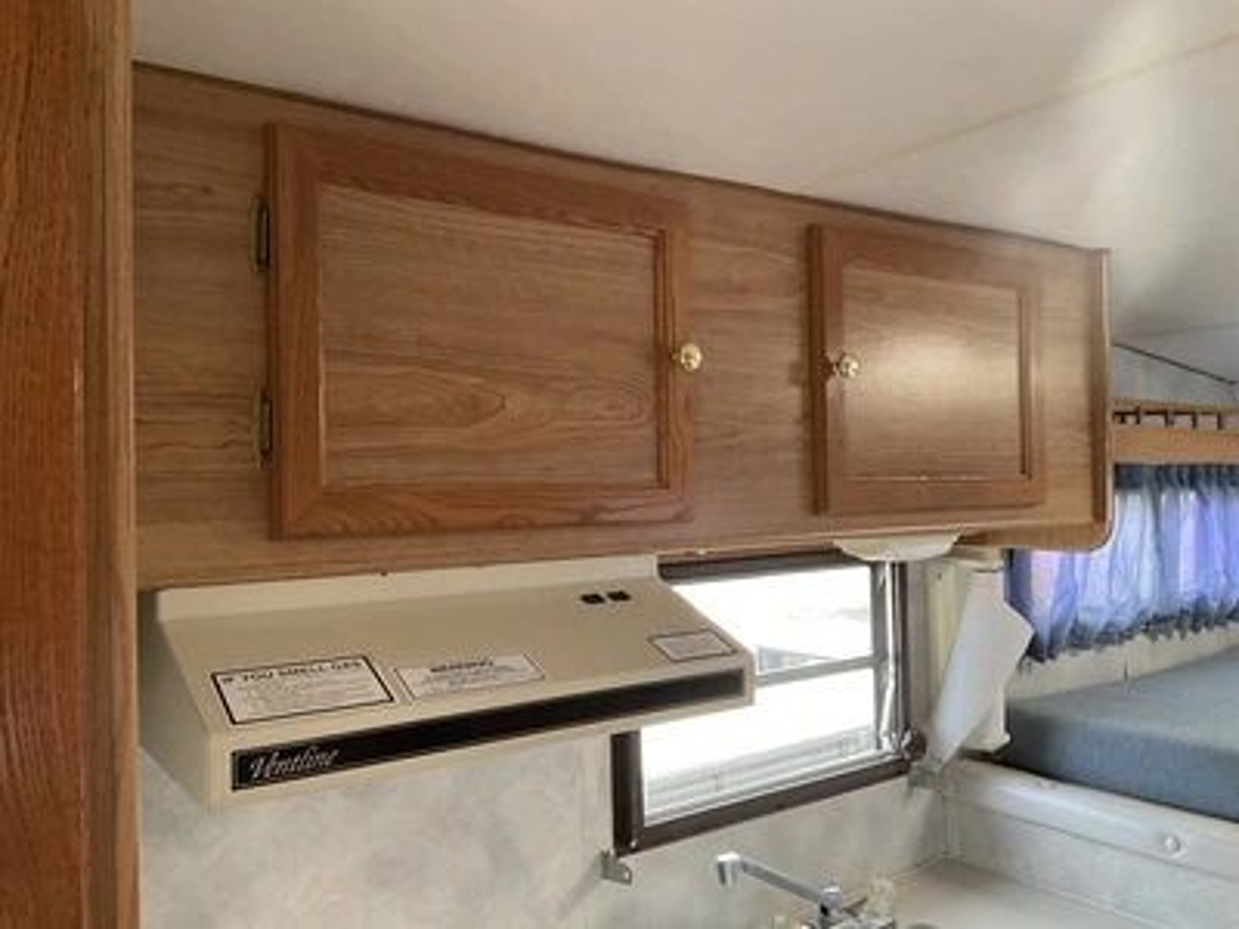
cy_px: 464
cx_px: 620
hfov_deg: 61.7
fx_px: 1038
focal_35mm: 29
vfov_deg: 48.2
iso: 125
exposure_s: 1/60
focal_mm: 3
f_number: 1.8
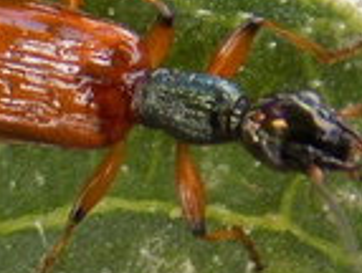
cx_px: -82
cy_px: 43
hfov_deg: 2.8
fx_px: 7360
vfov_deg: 2.1
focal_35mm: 702
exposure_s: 1/50
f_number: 4.8
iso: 80
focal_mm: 20.9
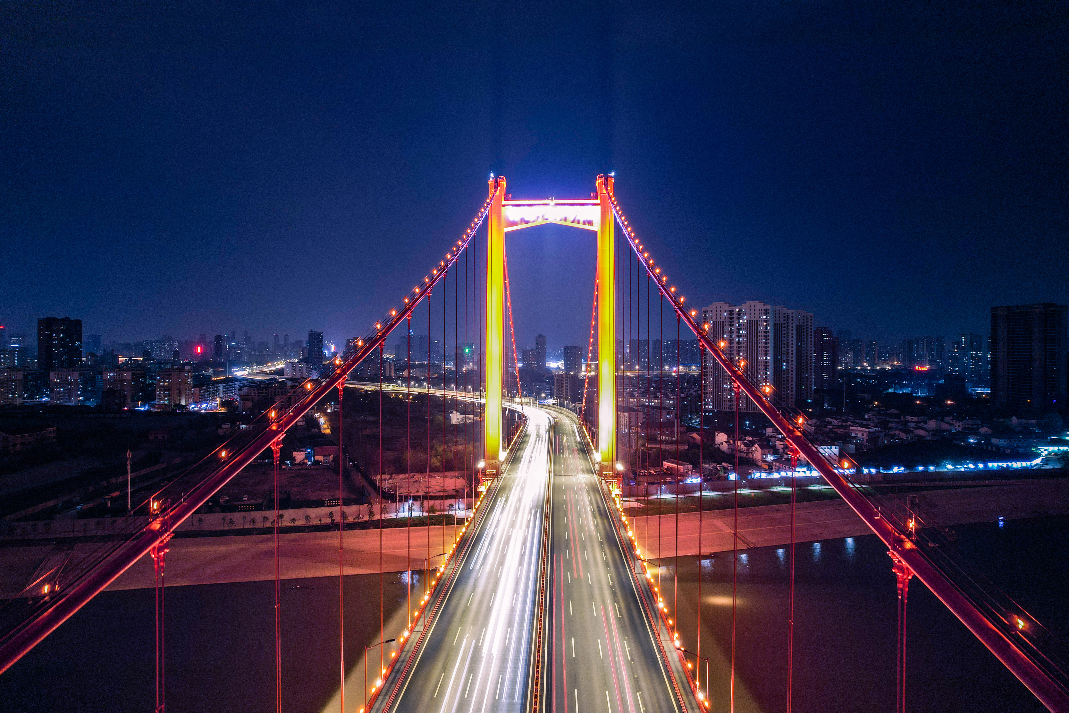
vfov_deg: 57.2
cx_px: 534
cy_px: 356
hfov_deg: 78.6
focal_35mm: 22
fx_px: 653
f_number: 2.8
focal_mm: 8.38
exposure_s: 4
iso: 100
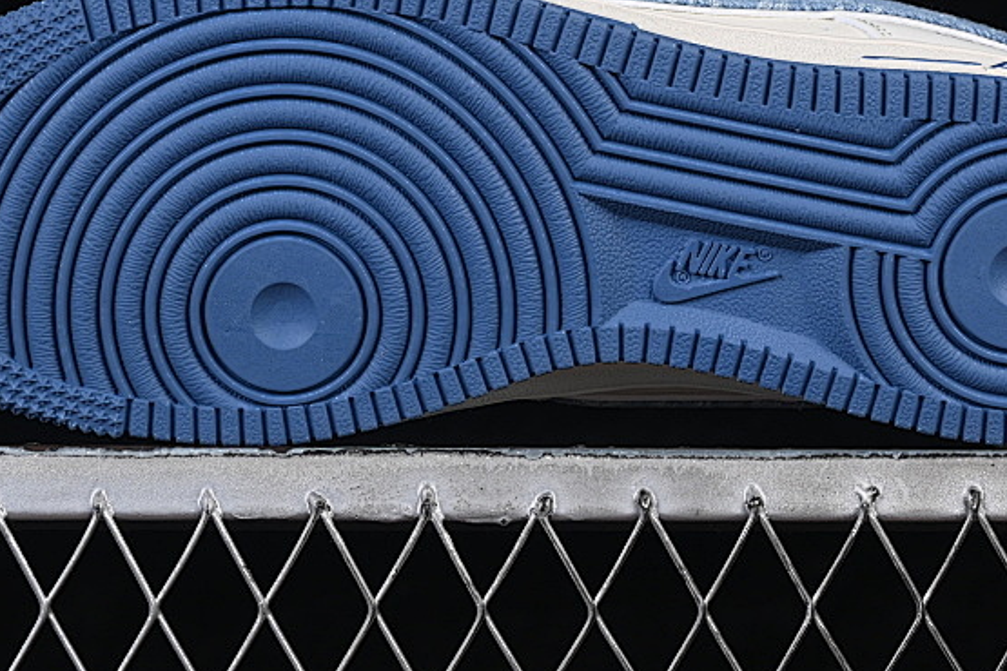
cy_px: 44
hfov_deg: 14.1
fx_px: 4084
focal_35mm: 146
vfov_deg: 9.4
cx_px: 537
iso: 160
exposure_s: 1/80
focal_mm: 50
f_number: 8
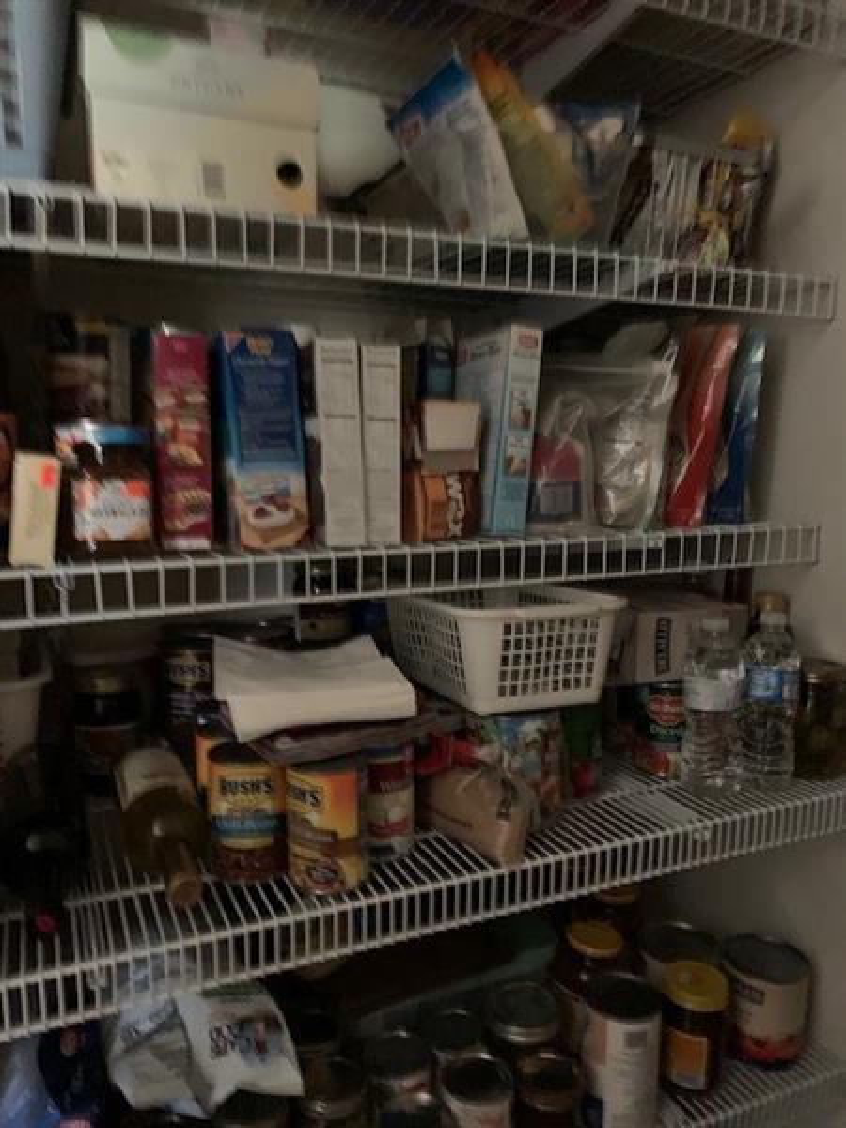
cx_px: 423
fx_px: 847
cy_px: 564
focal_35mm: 26
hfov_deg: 53.1
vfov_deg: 67.3
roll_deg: -1.2
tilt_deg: -7.9
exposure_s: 1/4
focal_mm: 4.25
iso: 800
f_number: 1.8
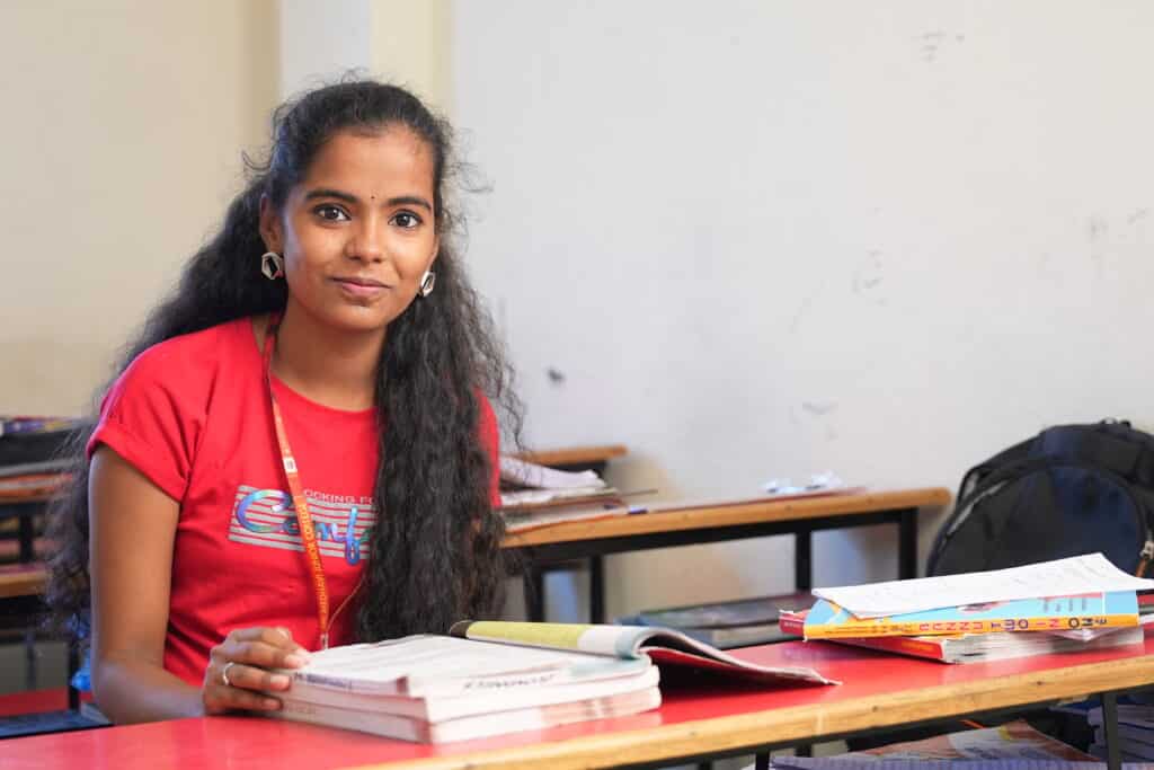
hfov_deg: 31.0
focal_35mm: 65
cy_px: 385
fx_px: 2084
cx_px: 577
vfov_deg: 20.9
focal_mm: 43.6
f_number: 2.8
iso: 500
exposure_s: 1/200
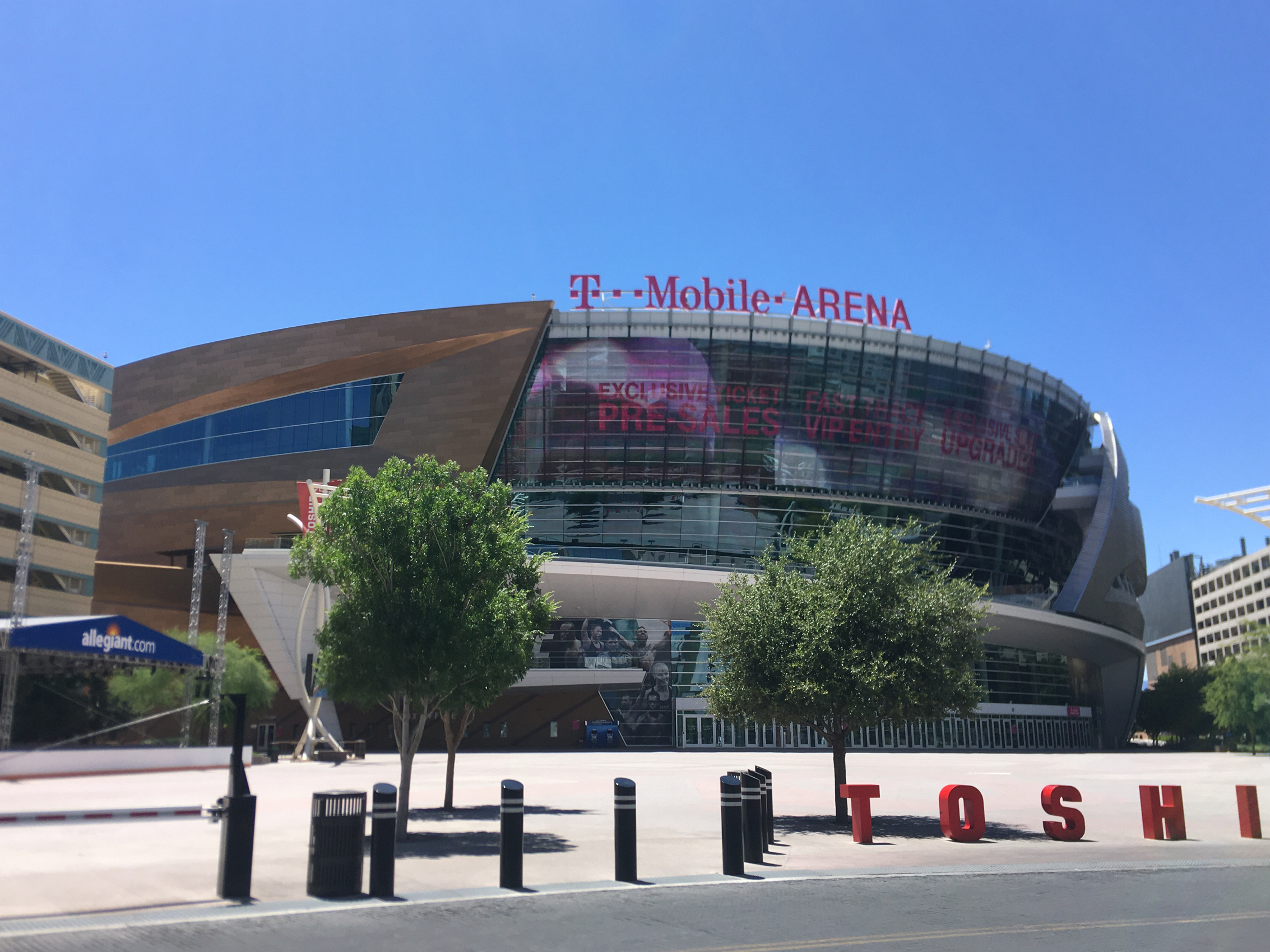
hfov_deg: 56.8
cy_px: 470
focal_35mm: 32
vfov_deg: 44.2
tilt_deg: +13.0
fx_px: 1174
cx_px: 637
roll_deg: +0.2
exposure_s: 1/1202
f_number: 2.2
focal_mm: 4.15
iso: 25
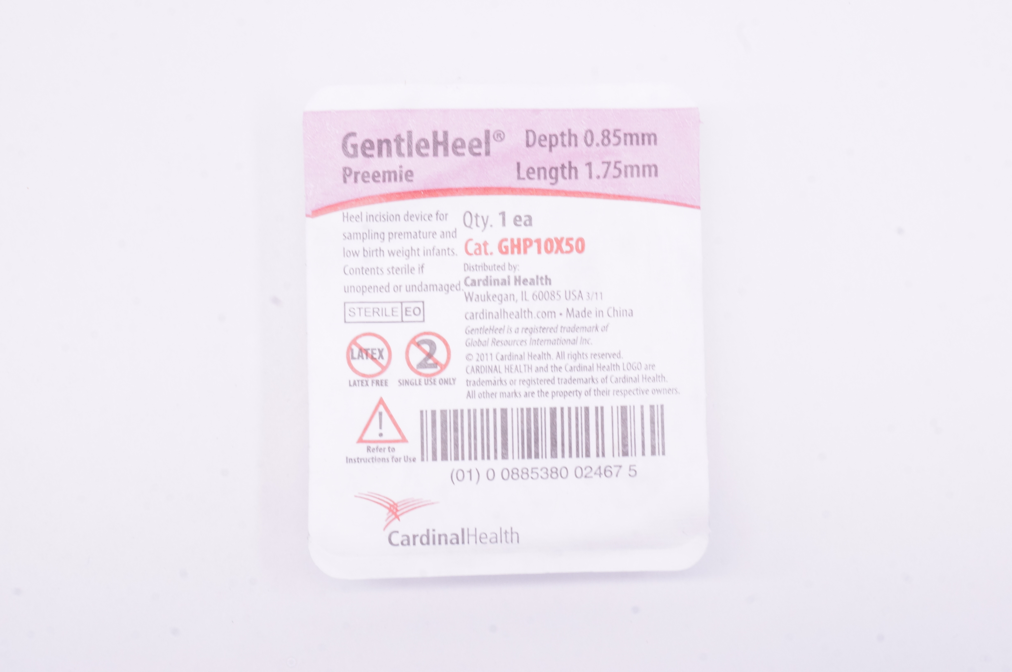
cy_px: 336
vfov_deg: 16.5
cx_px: 506
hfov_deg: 24.6
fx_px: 2317
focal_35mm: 82
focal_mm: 55
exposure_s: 1/15
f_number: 18
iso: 800
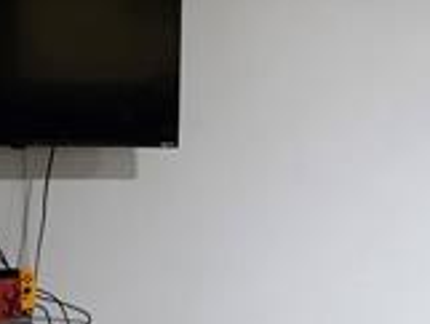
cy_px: 249
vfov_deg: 10.2
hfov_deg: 12.6
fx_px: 1815
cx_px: 716
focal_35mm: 146
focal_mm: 6.3
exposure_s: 1/120
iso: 1250
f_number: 1.7
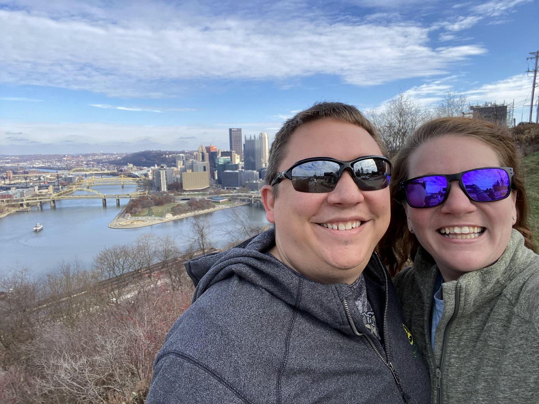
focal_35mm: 23
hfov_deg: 73.9
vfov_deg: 58.9
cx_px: 270
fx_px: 358
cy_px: 202
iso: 25
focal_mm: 2.71
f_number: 2.2
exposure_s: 1/280
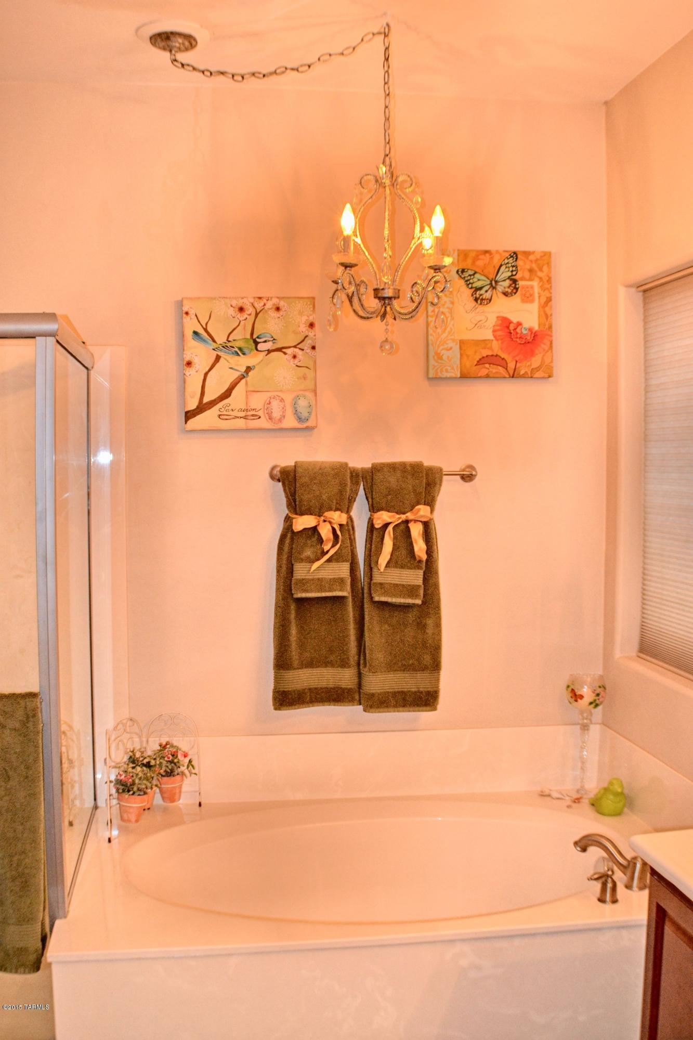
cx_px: 346
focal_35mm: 48
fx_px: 1386
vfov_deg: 41.1
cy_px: 520
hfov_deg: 28.1
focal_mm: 32
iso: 500
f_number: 4.8
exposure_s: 1/60
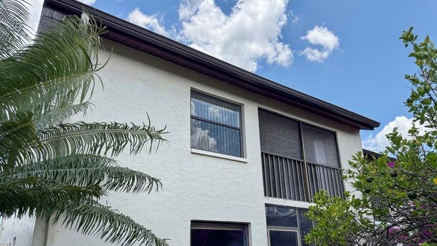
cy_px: 159
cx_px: 224
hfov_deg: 69.8
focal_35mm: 27
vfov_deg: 42.5
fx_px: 313
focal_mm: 6.76
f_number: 1.78
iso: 100
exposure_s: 1/2907
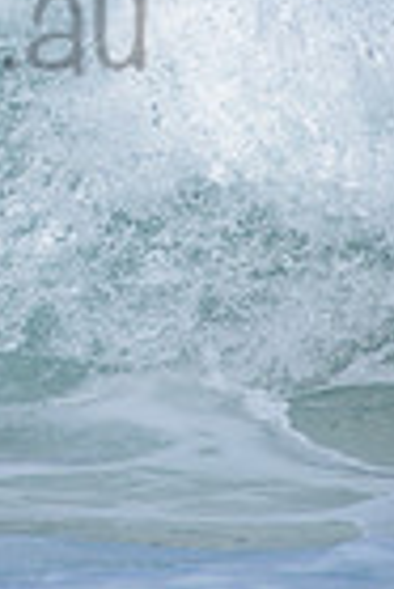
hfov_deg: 0.6
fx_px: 37187
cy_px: -71
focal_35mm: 2271
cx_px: -236
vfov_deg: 0.9
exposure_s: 1/2000
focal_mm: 500
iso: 125
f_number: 5.6
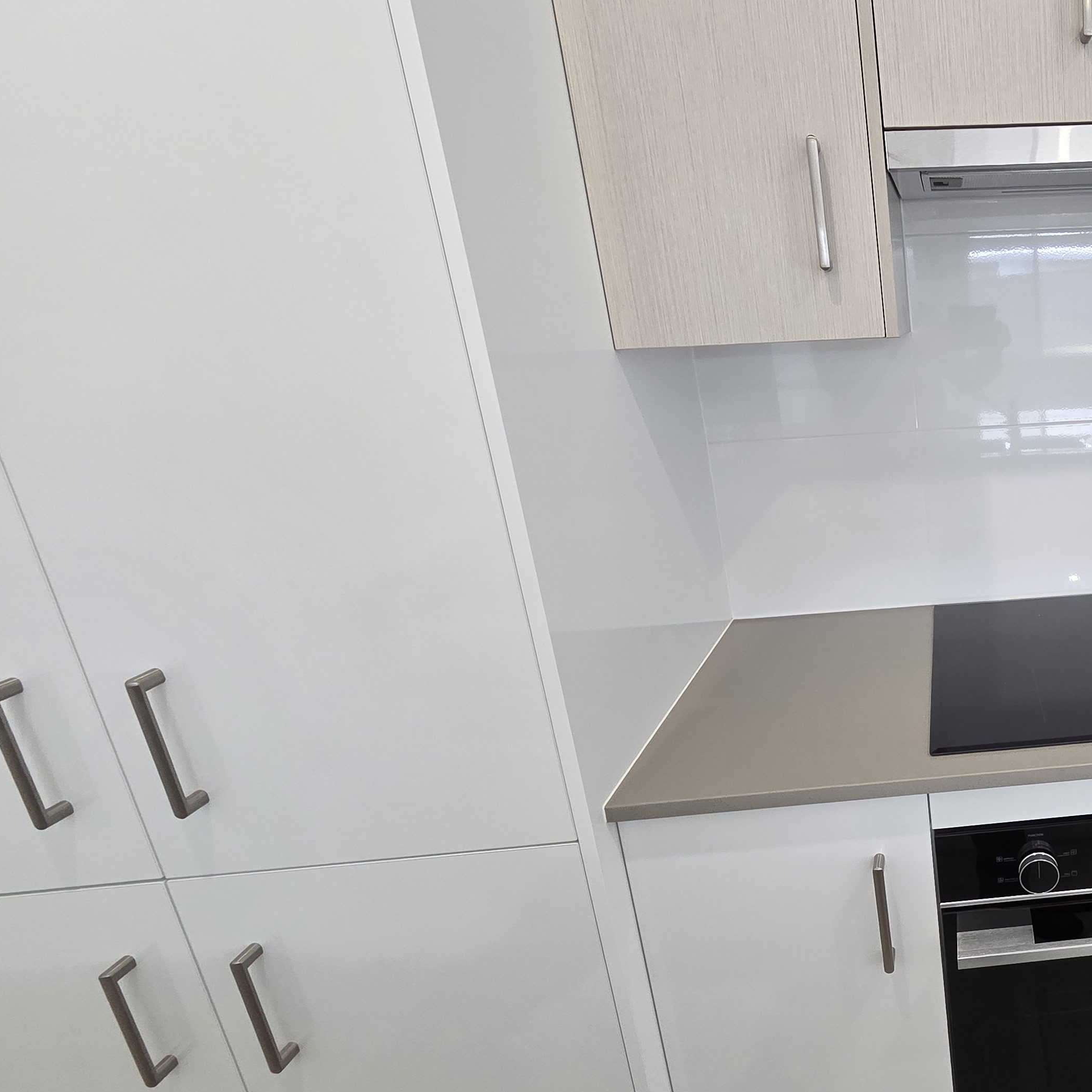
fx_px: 785
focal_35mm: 22
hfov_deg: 57.3
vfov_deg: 69.6
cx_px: 1027
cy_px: 558
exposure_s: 1/100
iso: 200
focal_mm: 2.2
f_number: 2.2
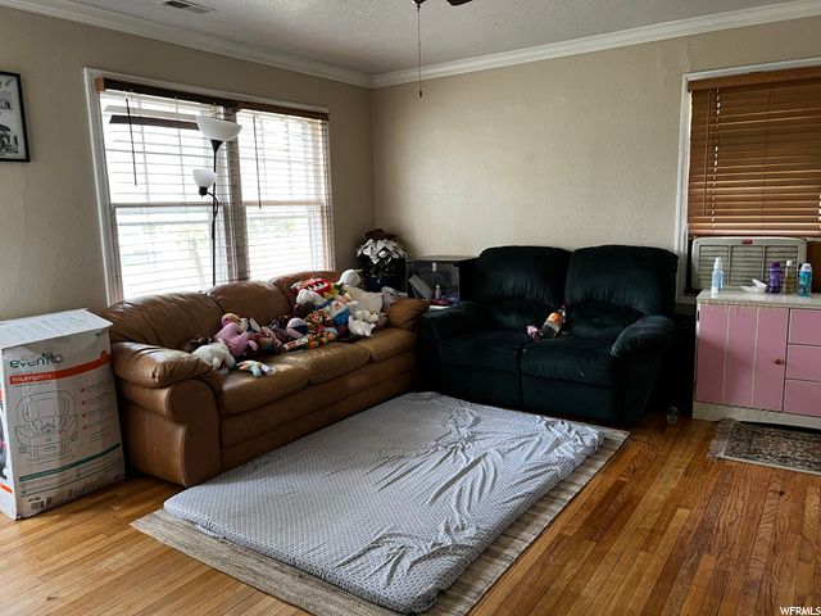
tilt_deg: -9.6
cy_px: 308
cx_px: 410
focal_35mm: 26
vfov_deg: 53.1
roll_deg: +1.4
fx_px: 617
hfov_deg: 67.3
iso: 125
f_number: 1.5
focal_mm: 5.7
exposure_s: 1/86
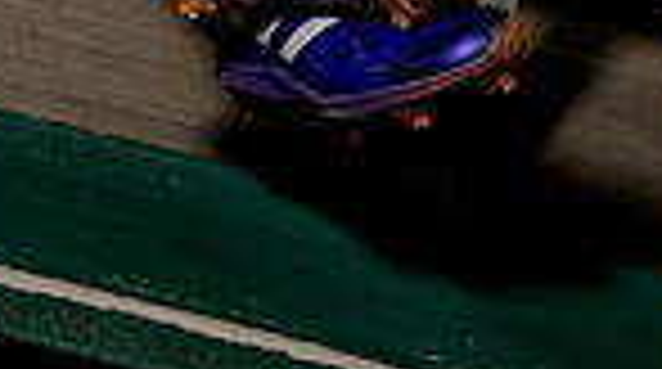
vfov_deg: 8.2
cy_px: -513
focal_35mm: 135
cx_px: 32
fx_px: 2365
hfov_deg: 15.7
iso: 400
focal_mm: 42
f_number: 6.3
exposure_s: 1/250
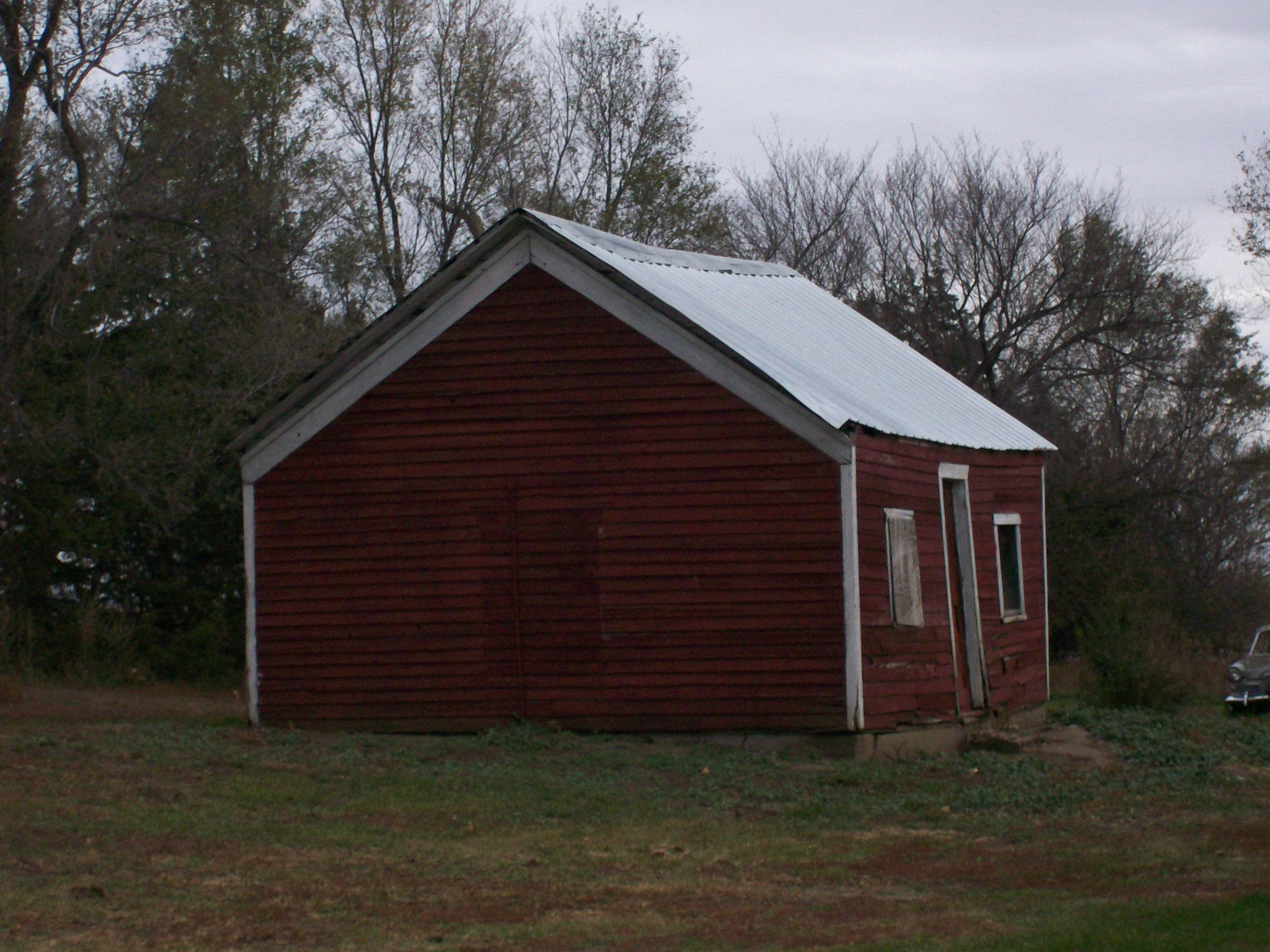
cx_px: 635
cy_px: 476
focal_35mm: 108
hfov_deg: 18.2
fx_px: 3962
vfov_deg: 13.7
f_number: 4.8
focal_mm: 18
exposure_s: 1/125
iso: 140
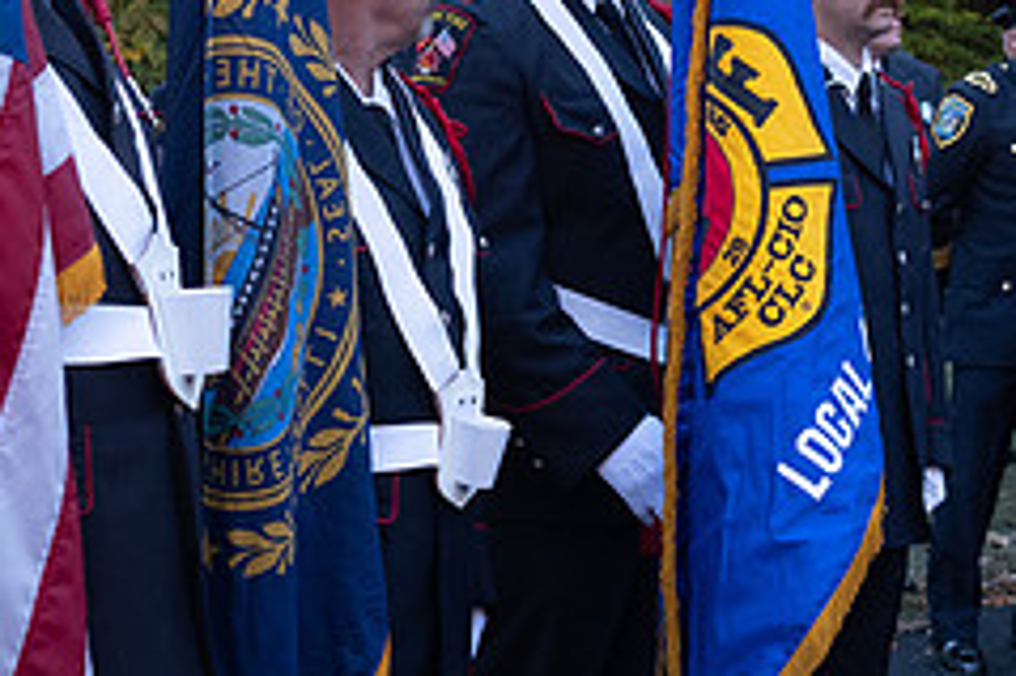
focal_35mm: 85
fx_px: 2397
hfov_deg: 23.9
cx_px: 510
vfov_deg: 15.9
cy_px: 113
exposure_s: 1/640
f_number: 3.6
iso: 800
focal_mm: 23
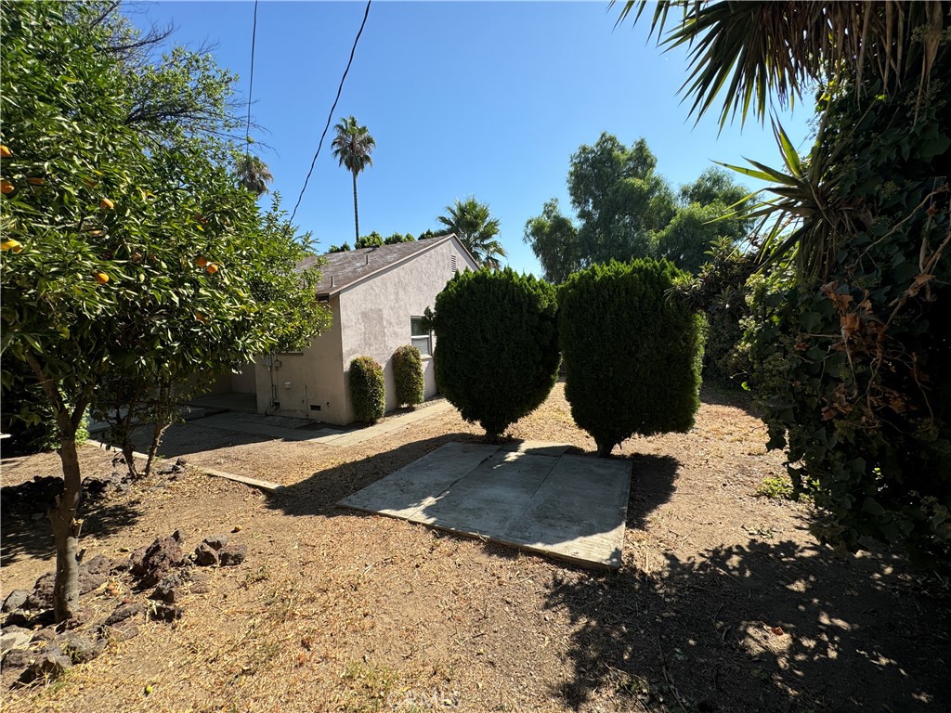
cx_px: 476
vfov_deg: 85.7
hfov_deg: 102.1
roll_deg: +0.8
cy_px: 356
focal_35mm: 14
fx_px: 385
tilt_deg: -2.3
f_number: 2.2
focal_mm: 2.22
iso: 50
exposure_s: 1/921
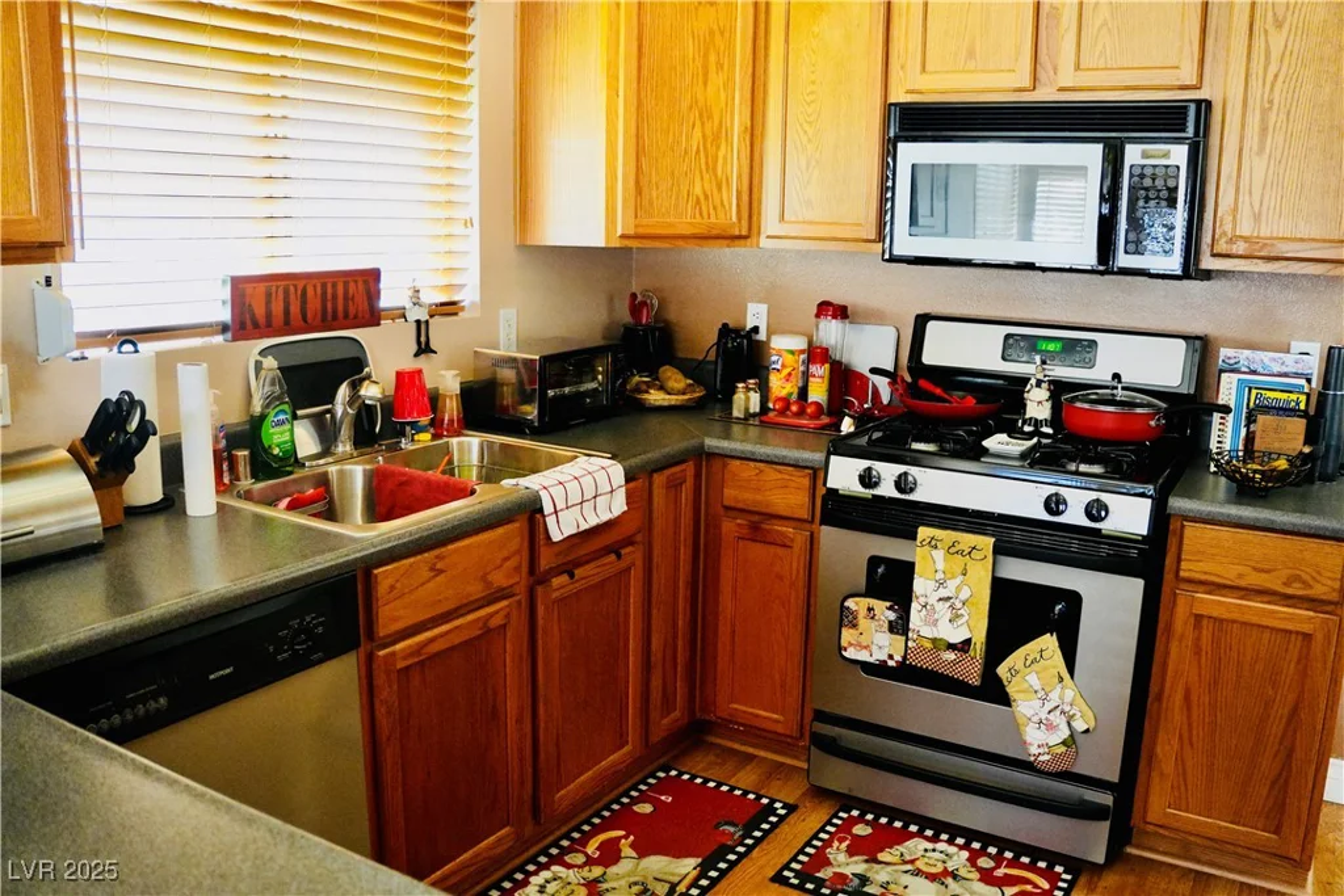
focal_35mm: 30
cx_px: 672
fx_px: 1109
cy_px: 448
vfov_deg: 44.0
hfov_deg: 62.4
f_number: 2.8
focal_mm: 19.8
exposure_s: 1/160
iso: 3200
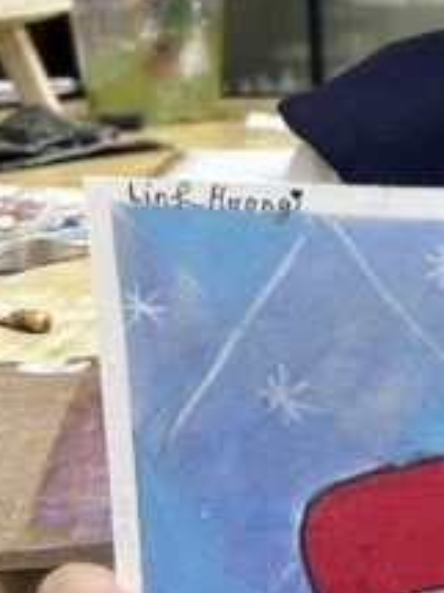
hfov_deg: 11.5
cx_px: 750
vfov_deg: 16.3
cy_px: 265
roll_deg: +1.2
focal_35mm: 121
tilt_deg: -11.0
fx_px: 2071
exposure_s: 1/121
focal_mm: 5.7
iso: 80
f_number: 1.5
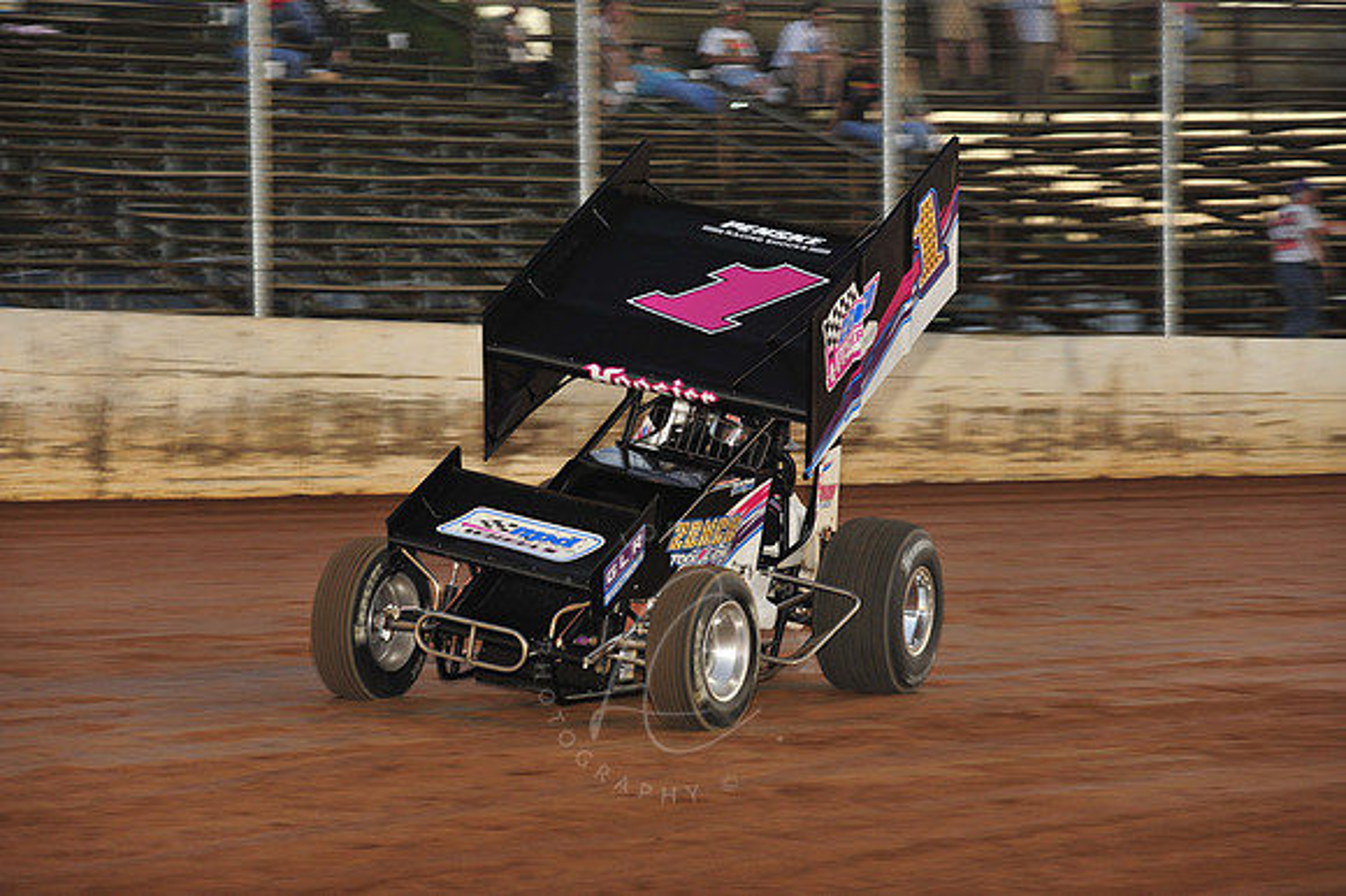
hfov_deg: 14.2
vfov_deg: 9.5
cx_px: 673
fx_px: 5418
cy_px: 448
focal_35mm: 145
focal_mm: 145
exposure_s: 1/320
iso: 800
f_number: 6.3
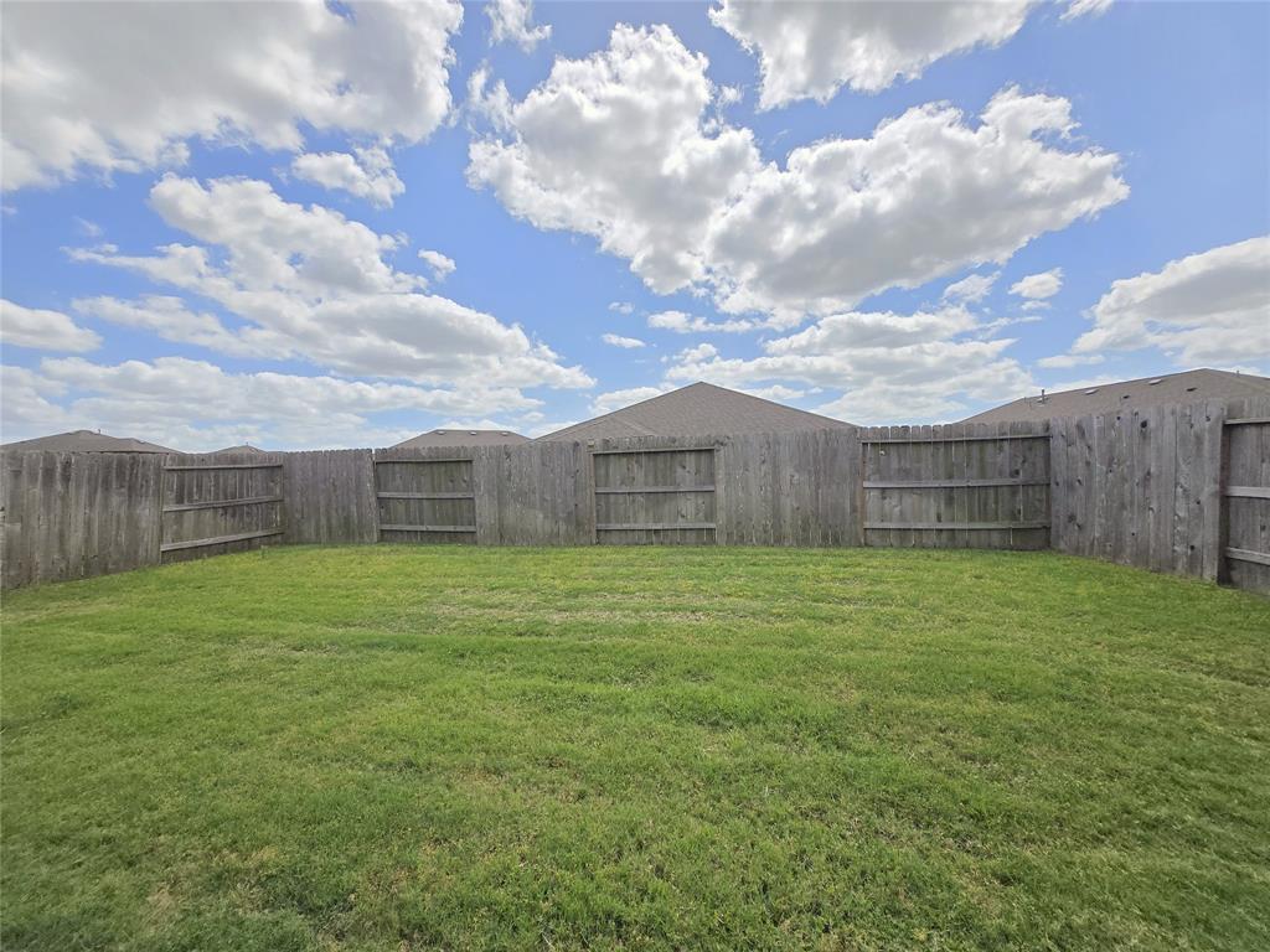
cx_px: 635
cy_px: 476
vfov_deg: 89.9
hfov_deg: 106.2
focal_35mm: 13
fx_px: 477
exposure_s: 1/2094
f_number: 2.2
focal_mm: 1.7
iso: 25
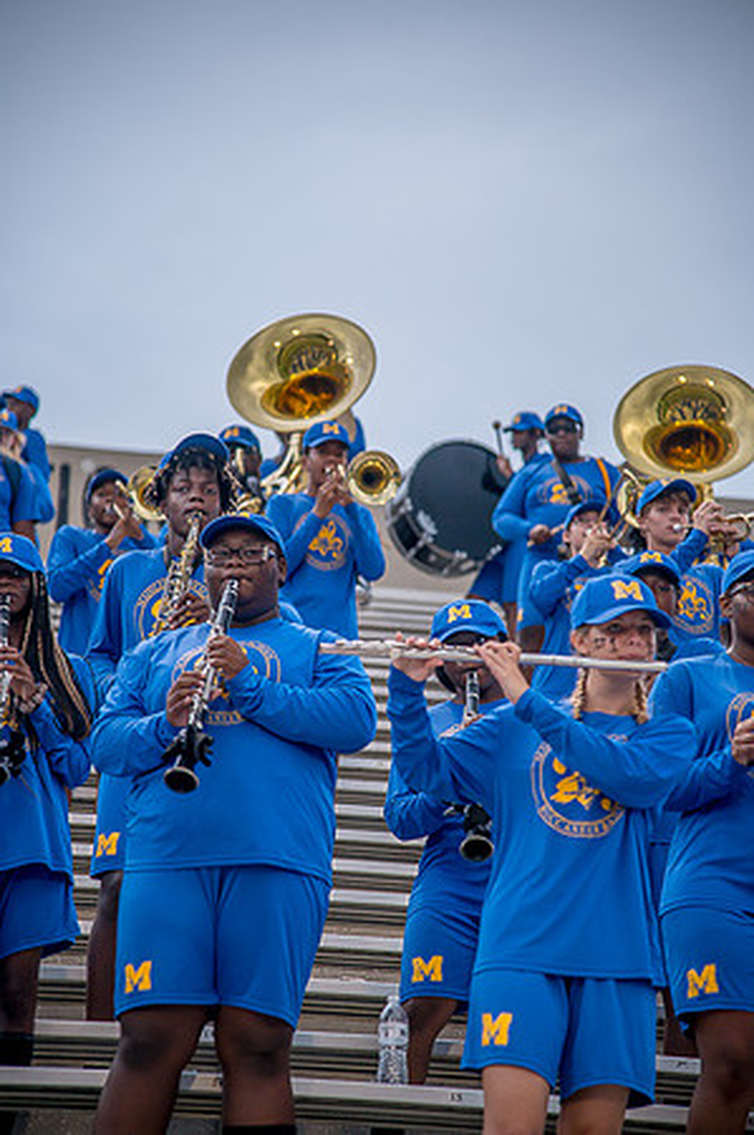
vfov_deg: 17.1
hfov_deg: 11.4
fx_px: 3778
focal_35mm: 120
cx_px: 377
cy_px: 568
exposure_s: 1/200
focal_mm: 120
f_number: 4
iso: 400
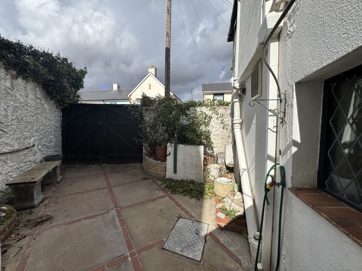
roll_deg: +0.1
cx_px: 181
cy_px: 136
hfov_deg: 102.1
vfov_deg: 85.7
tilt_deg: -4.7
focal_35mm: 14
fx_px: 146
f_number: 2.2
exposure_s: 1/2342
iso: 50
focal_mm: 2.22
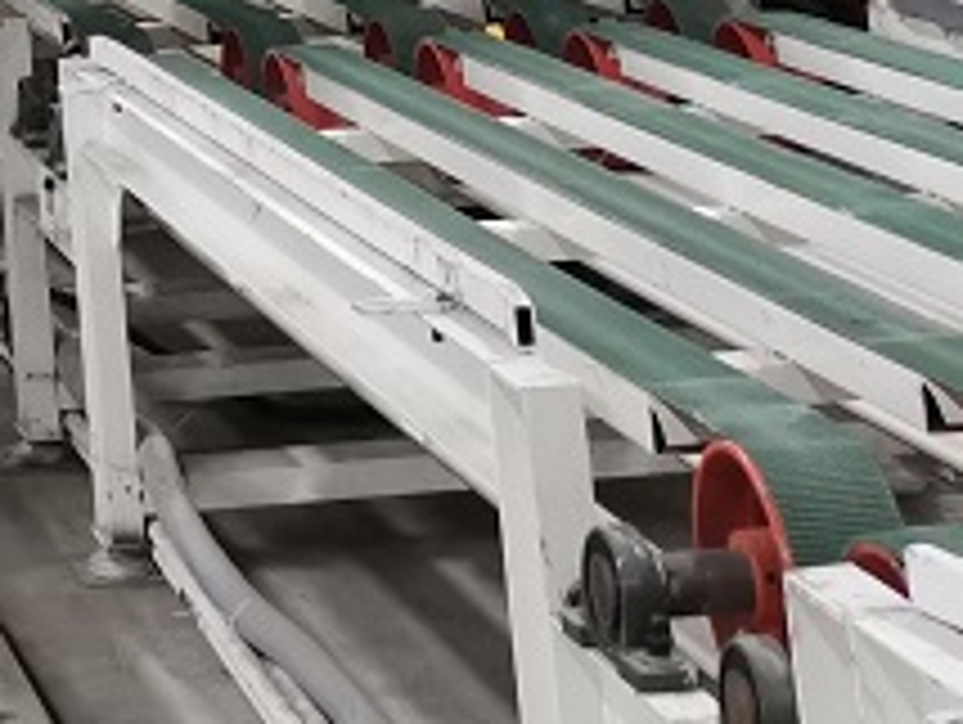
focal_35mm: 126
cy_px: -926
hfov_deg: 14.8
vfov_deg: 10.4
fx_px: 3509
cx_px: -351
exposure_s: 1/50
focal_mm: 5.58
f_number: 1.8
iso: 320
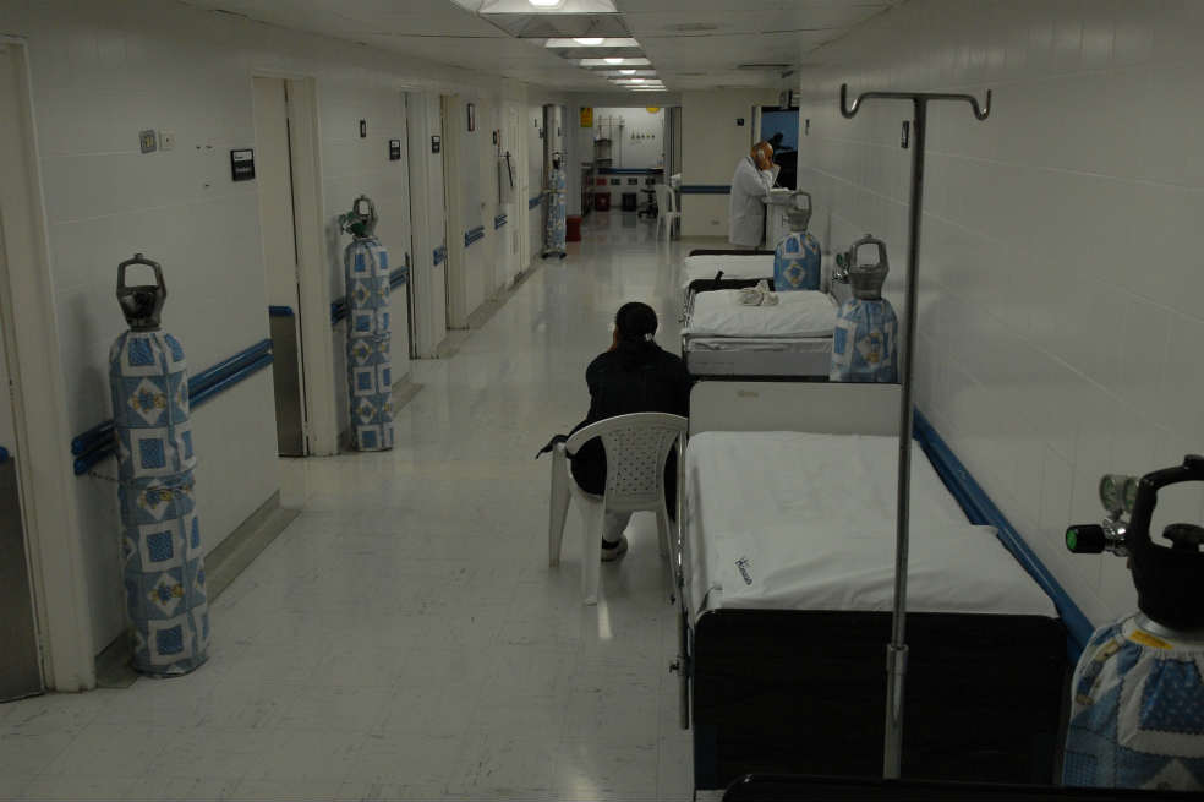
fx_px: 1153
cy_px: 401
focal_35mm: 34
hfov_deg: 55.1
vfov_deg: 38.3
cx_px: 602
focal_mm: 23
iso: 640
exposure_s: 1/45
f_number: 5.6
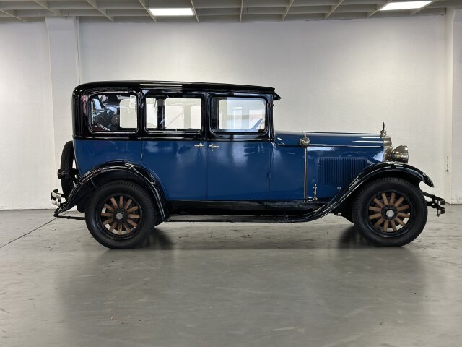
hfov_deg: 39.7
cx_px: 231
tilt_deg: -4.7
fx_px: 641
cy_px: 174
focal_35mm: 48
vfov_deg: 30.3
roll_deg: +0.5
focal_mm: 6.86
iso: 125
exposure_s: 1/66
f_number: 1.78
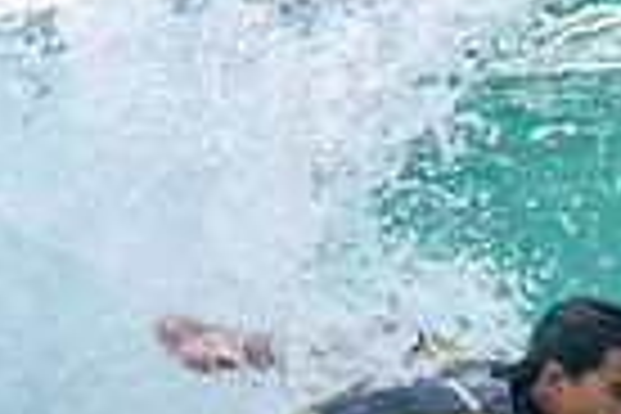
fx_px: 68512
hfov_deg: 0.5
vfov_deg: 0.3
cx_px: 759
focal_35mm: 3972
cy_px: 474
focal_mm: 800
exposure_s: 1/2000
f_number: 11
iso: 2000
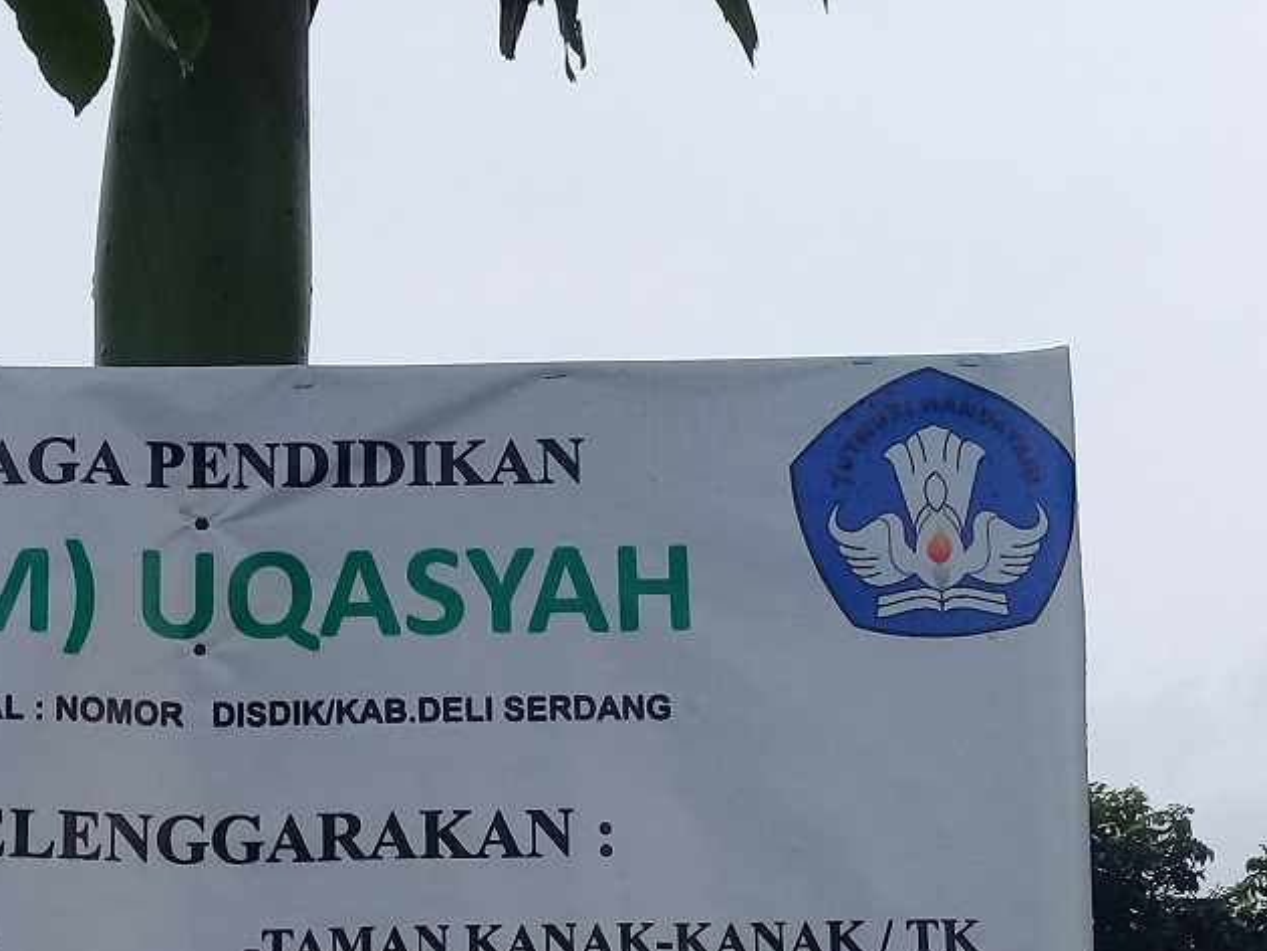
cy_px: 943
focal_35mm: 69
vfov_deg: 20.6
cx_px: 365
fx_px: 2526
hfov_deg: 27.9
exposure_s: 1/1205
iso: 50
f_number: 2.2
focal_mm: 3.3
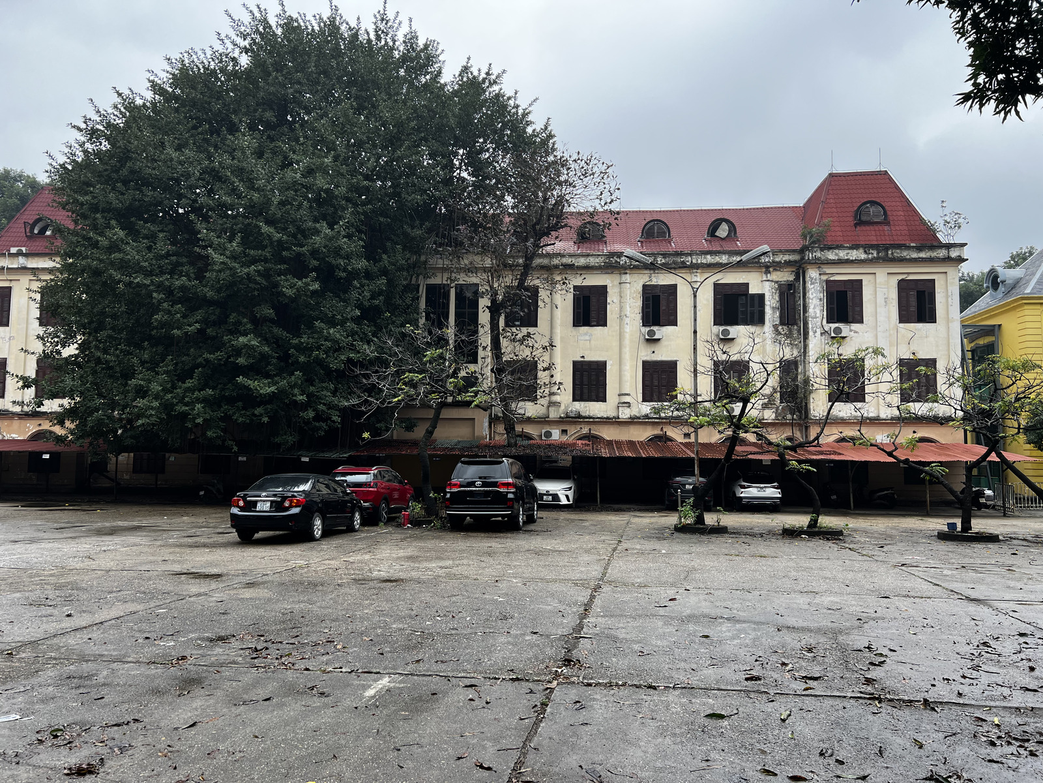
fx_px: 783
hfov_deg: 67.3
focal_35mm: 26
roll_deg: -0.7
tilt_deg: +4.7
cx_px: 522
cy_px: 392
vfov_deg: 53.1
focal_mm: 5.7
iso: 50
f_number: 1.5
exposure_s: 1/753
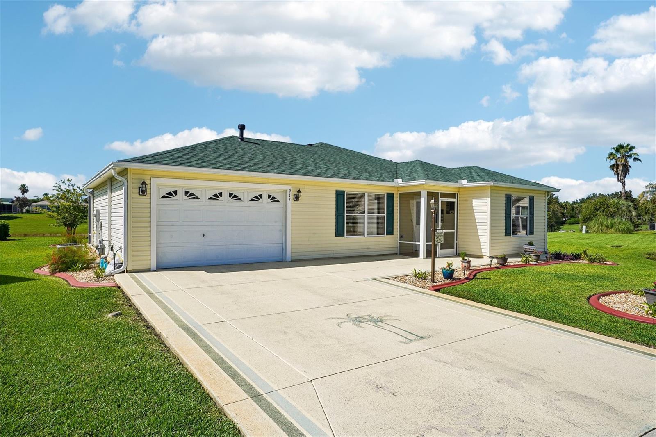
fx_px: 401
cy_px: 218
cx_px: 328
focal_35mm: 22
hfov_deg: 78.6
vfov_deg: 57.2
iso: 100
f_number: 18
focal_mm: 22
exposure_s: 1/100
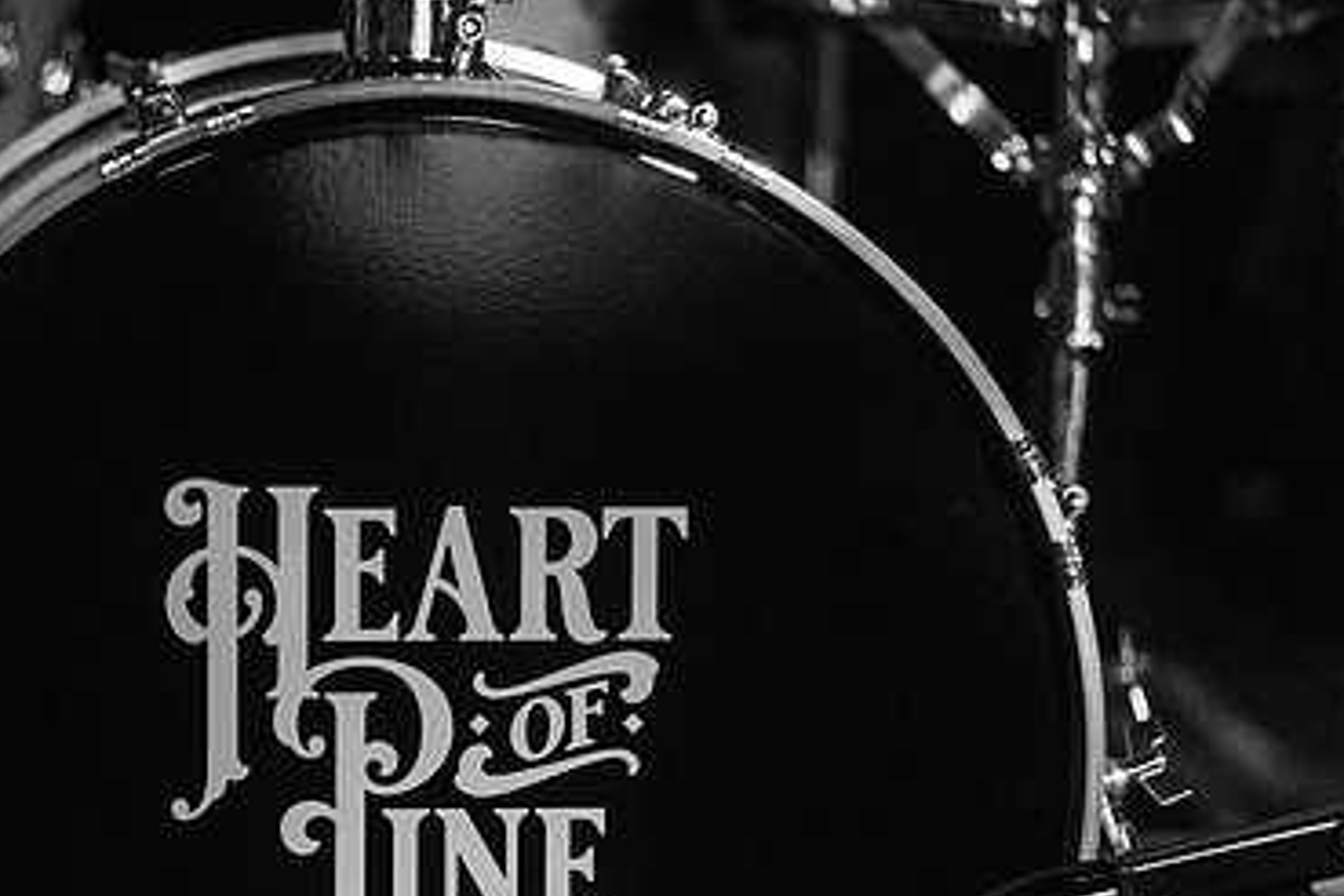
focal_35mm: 228
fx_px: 8511
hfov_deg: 9.0
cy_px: 697
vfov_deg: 6.0
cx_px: 401
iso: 2500
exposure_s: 1/125
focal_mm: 145
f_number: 3.2
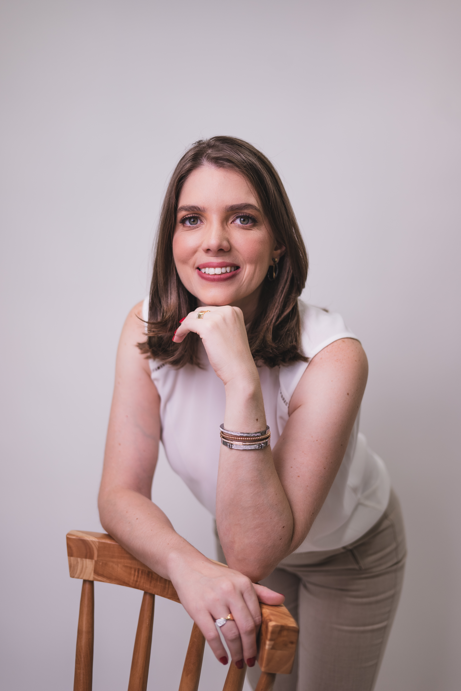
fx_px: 768
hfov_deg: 33.4
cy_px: 346
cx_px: 230
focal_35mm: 40
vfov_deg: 48.4
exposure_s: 1/160
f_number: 2
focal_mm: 40
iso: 100
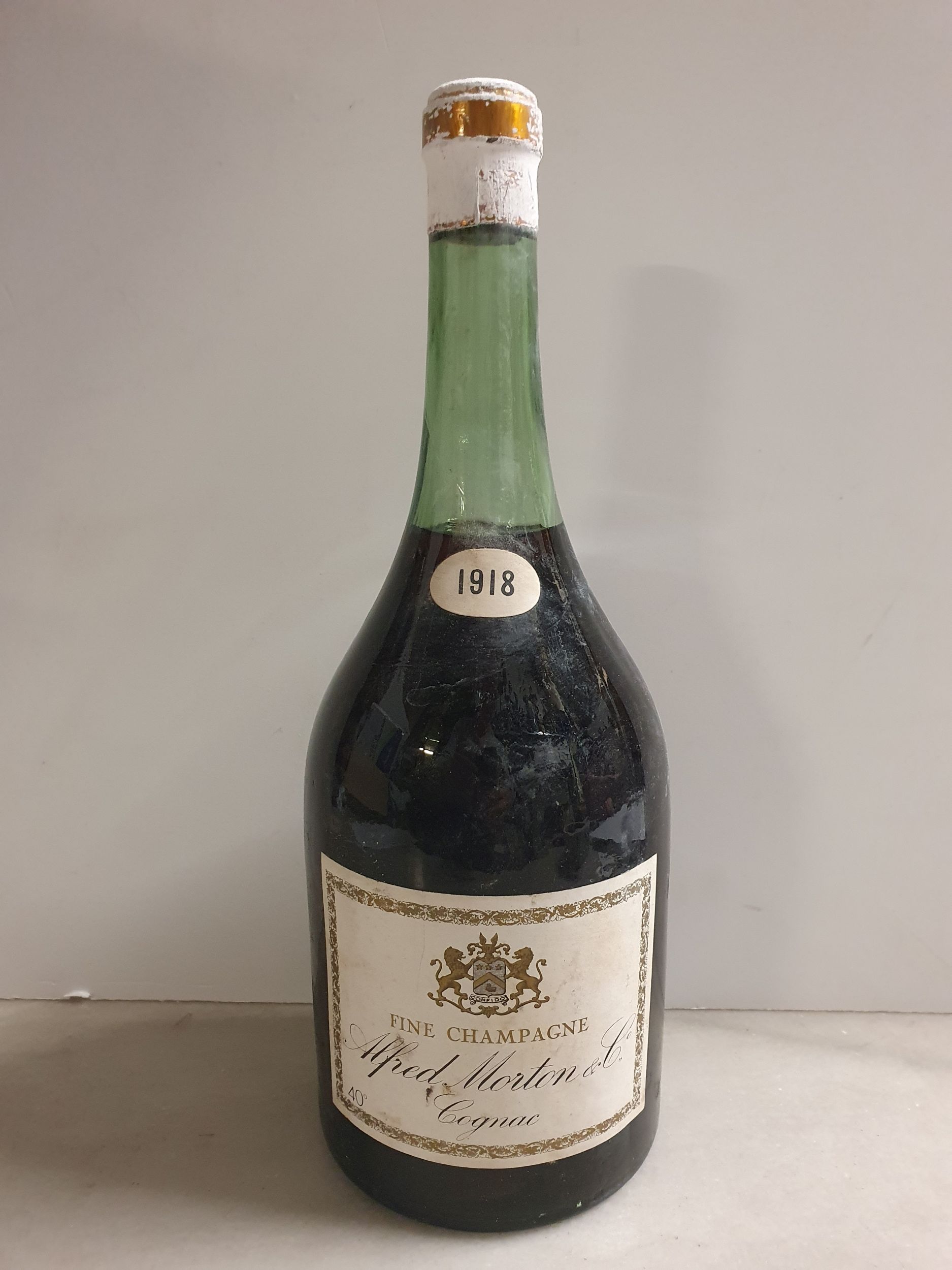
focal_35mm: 26
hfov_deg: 53.1
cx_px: 476
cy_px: 635
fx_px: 953
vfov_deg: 67.3
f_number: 2.4
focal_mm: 4.32
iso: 640
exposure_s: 1/33
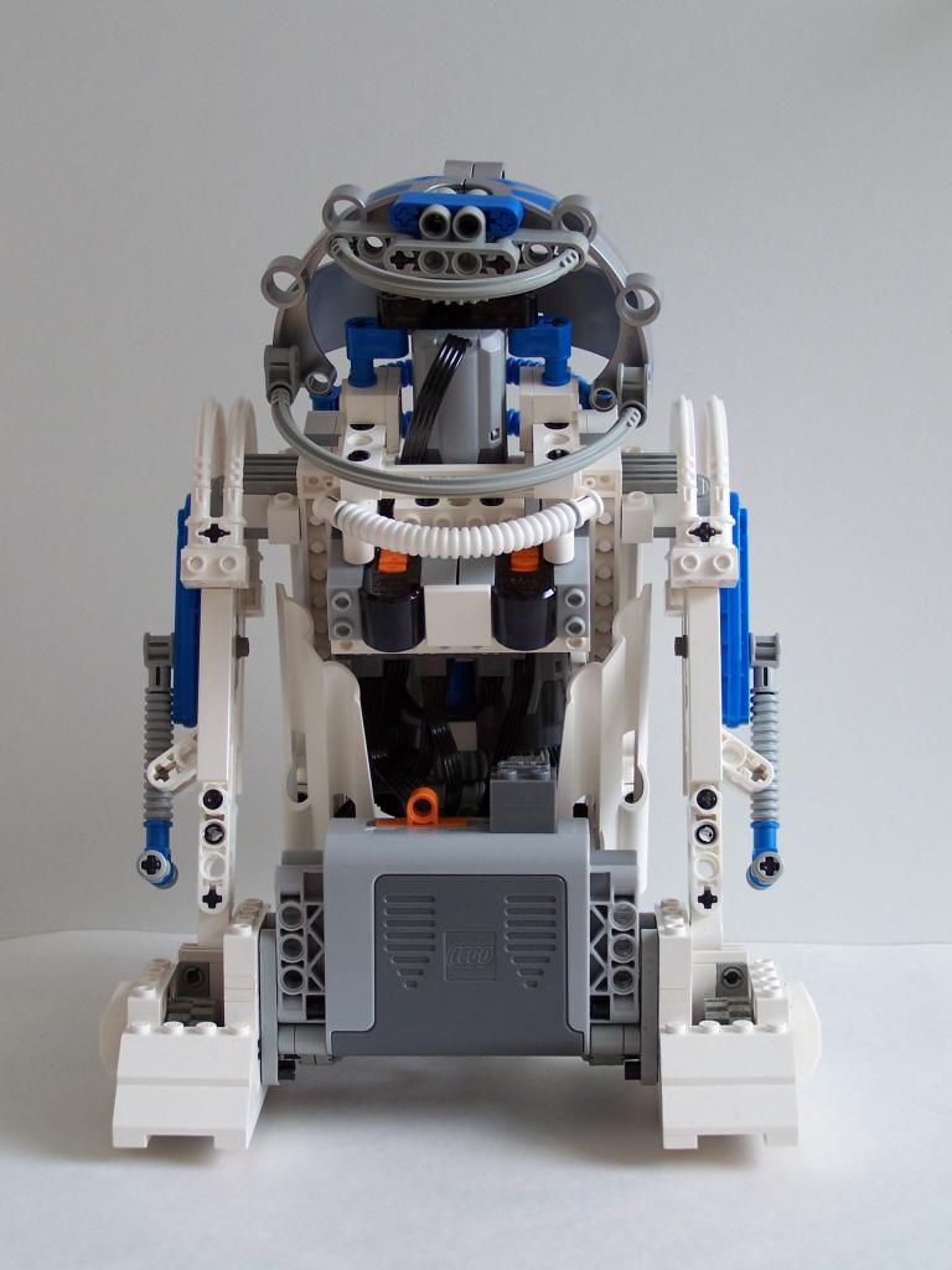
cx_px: 476
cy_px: 635
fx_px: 2457
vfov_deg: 29.0
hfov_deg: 21.9
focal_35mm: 67
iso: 80
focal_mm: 11.1
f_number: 3.2
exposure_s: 1/60
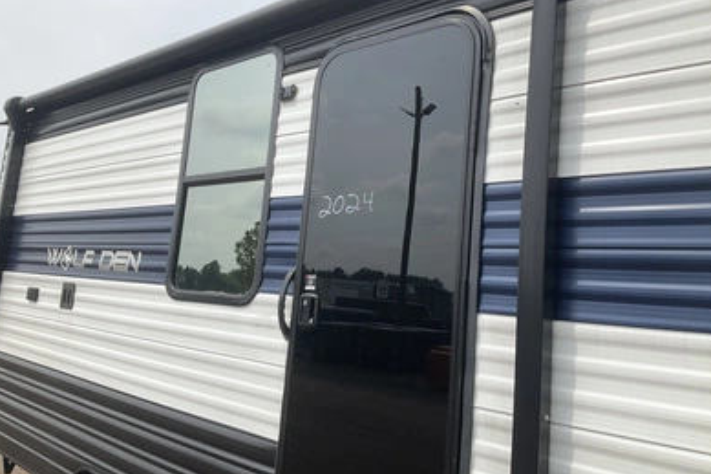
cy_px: 212
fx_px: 612
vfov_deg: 42.2
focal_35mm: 31
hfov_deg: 60.3
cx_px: 358
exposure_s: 1/2427
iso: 25
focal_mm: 3
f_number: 1.8
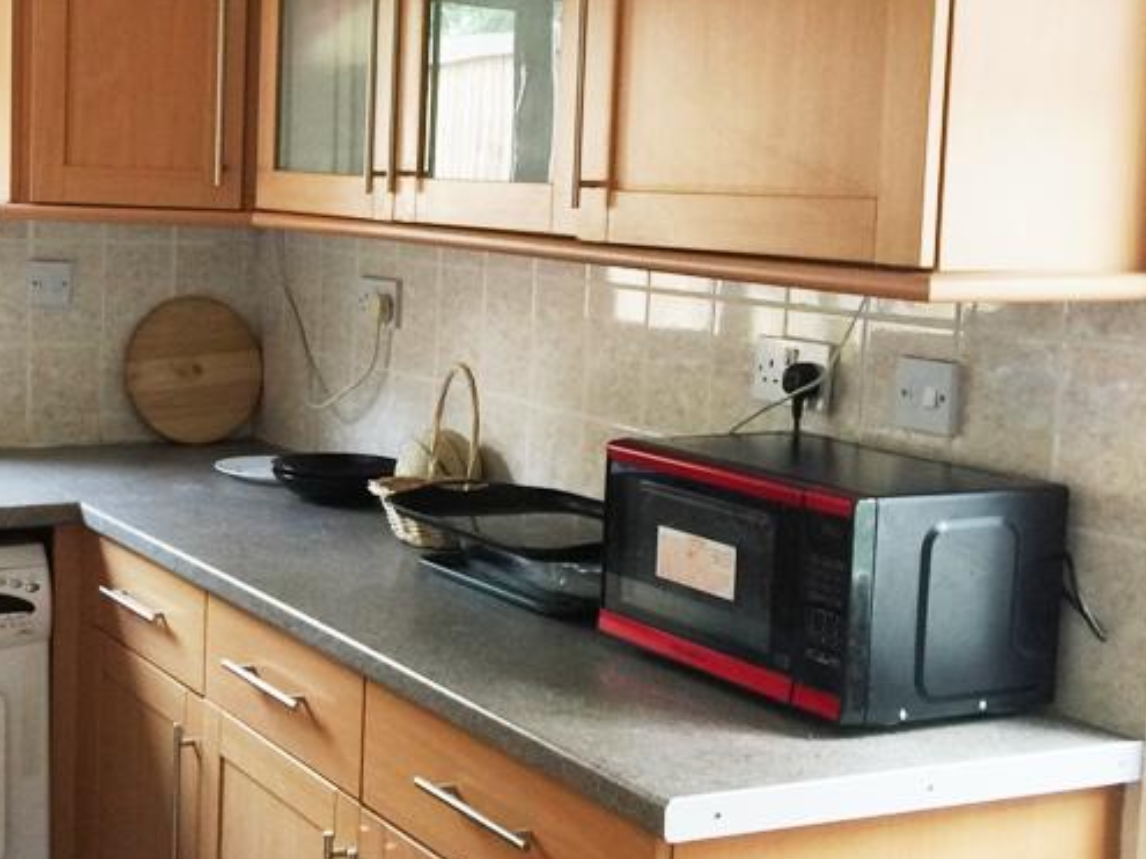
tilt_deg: -6.3
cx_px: 248
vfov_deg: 24.4
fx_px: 1986
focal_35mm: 60
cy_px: 387
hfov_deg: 31.4
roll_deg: -1.0
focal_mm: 4.15
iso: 50
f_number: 2.2
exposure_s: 1/30
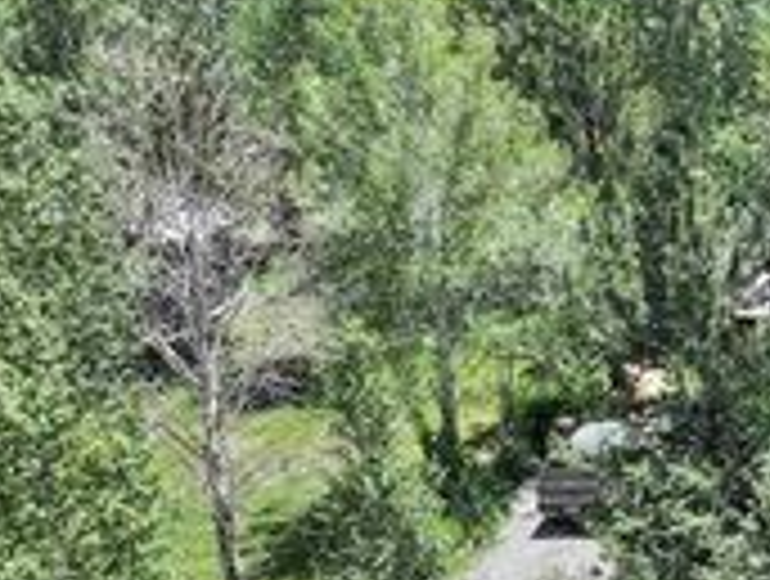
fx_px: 1560
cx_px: 1108
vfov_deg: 21.1
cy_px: 344
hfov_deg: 23.2
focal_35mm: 70
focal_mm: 12.29
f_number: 2.8
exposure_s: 1/1250
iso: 130
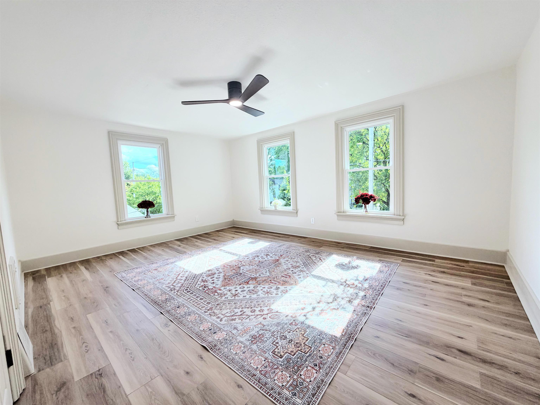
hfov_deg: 102.1
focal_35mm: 14
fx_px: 218
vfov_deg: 85.7
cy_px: 202
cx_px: 270
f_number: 2.2
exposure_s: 1/176
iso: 50
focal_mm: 2.22
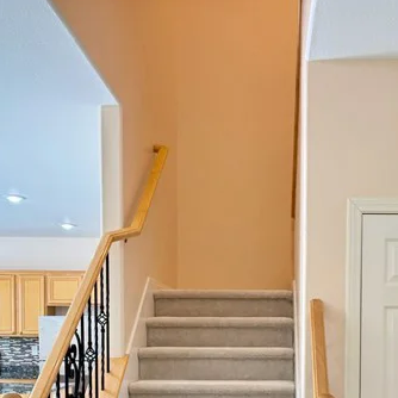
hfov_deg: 26.3
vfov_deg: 25.6
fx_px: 846
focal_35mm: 65
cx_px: 281
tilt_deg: -0.5
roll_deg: -0.4
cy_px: 360
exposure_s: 1/60
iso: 125
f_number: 1.78
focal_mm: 6.76
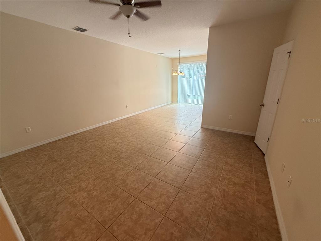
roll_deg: +0.6
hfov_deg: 102.1
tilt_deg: -17.0
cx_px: 160
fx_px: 130
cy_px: 120
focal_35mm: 14
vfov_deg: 85.7
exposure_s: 1/60
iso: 320
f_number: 2.2
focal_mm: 2.22
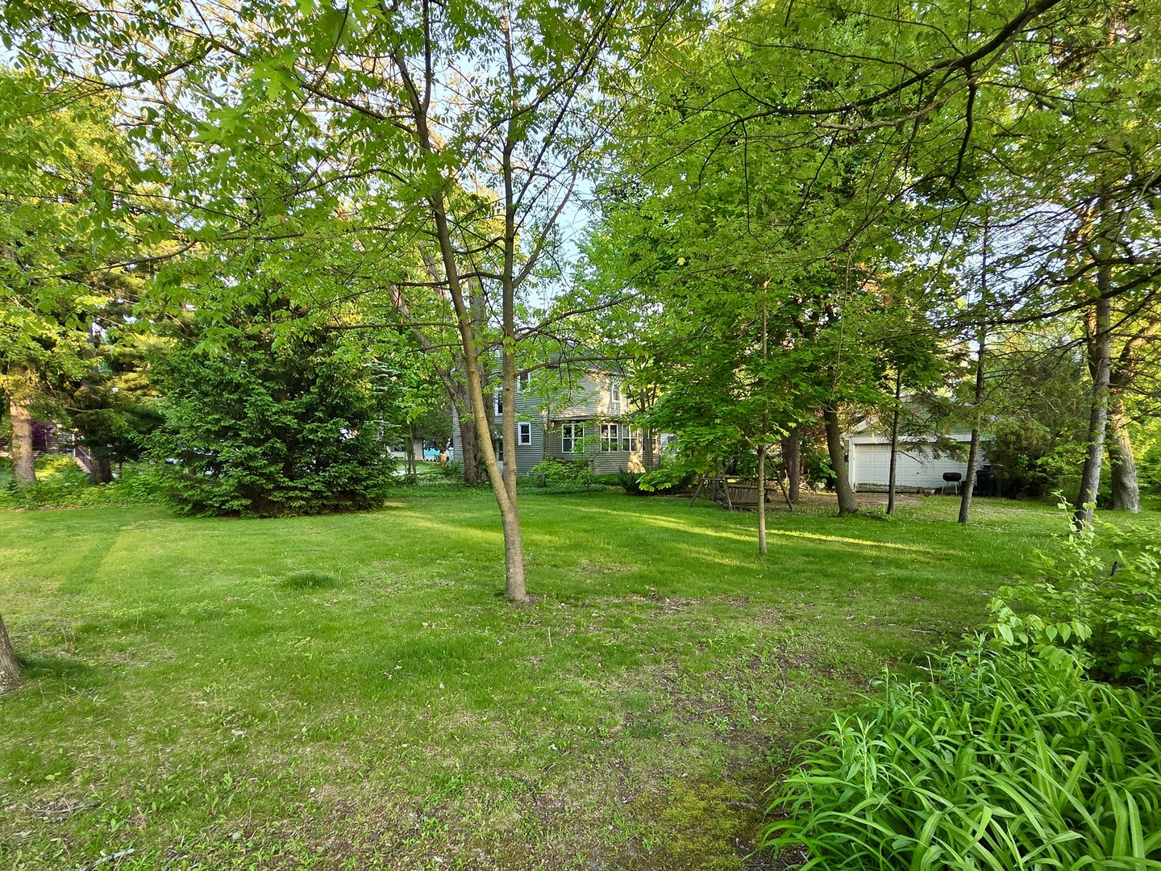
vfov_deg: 89.9
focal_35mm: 13
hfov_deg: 106.2
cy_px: 436
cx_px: 580
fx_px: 436
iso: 50
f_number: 2.2
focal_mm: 2.2
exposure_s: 1/144
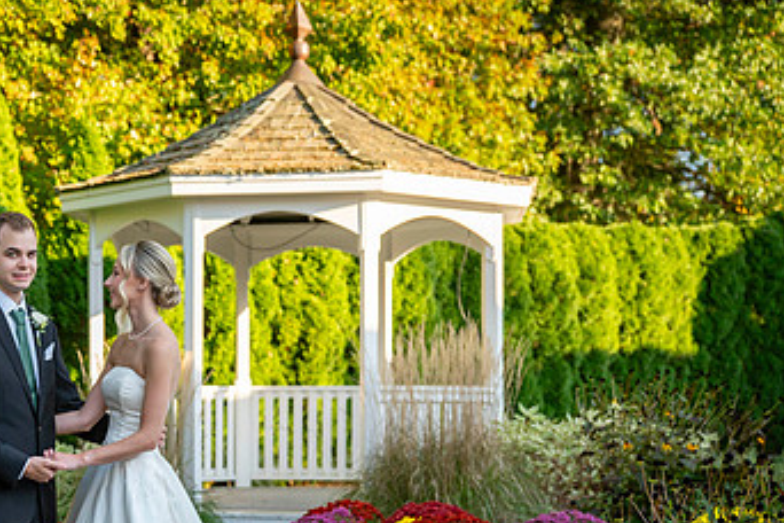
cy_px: 408
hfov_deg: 24.9
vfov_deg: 16.9
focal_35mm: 80
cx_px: 135
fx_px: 1742
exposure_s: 1/2500
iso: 800
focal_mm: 46
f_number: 2.8
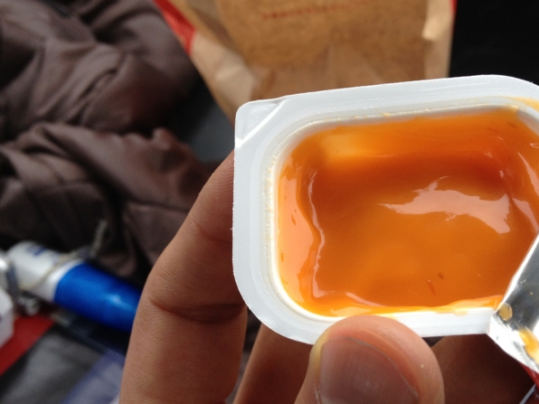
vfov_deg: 30.8
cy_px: 227
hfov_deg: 40.2
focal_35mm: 47
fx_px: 732
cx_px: 325
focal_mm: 4.28
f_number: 2.4
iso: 100
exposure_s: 1/120
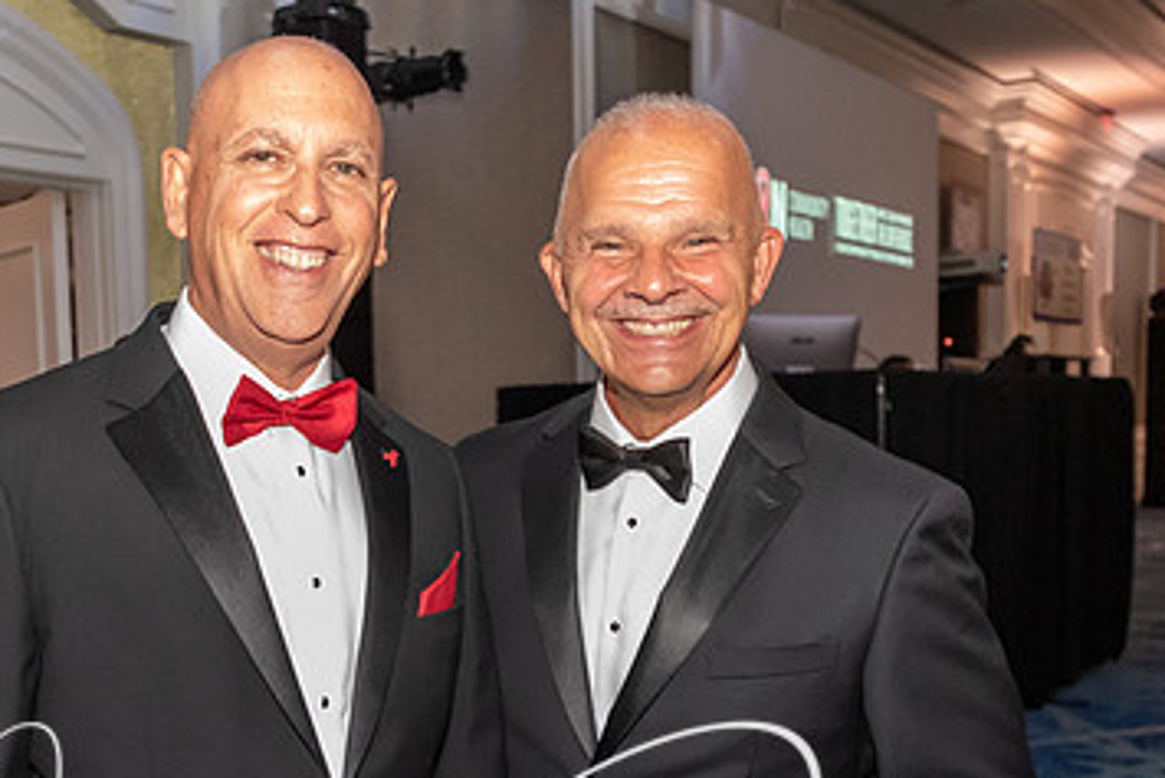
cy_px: 596
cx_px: 354
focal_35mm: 49
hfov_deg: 39.7
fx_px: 1586
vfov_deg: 27.1
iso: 4000
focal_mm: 20
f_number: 3.5
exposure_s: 1/60
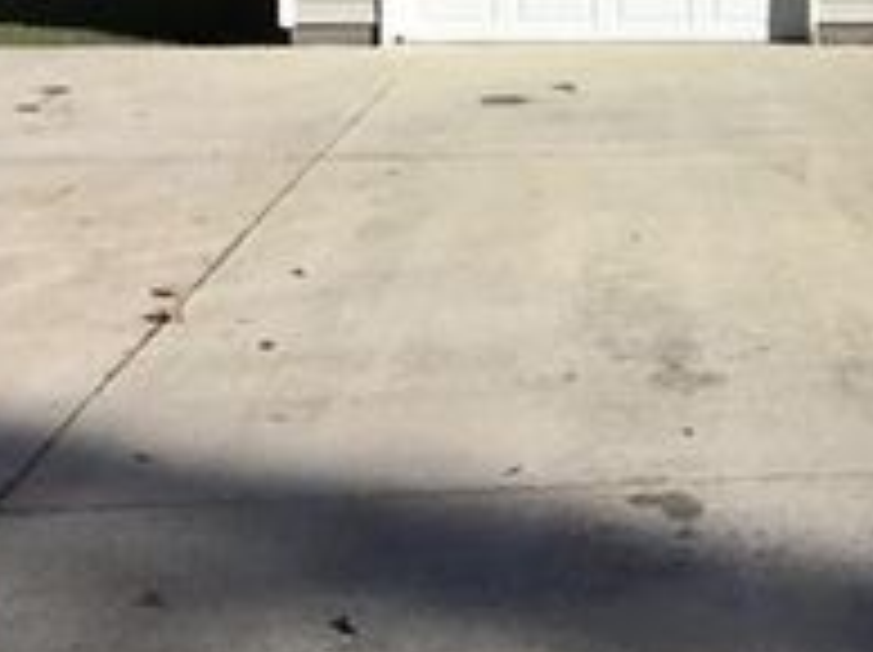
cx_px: 1066
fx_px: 2015
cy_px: -25
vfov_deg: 17.9
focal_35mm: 80
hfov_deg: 22.4
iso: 25
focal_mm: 3.3
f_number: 2.4
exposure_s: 1/2146
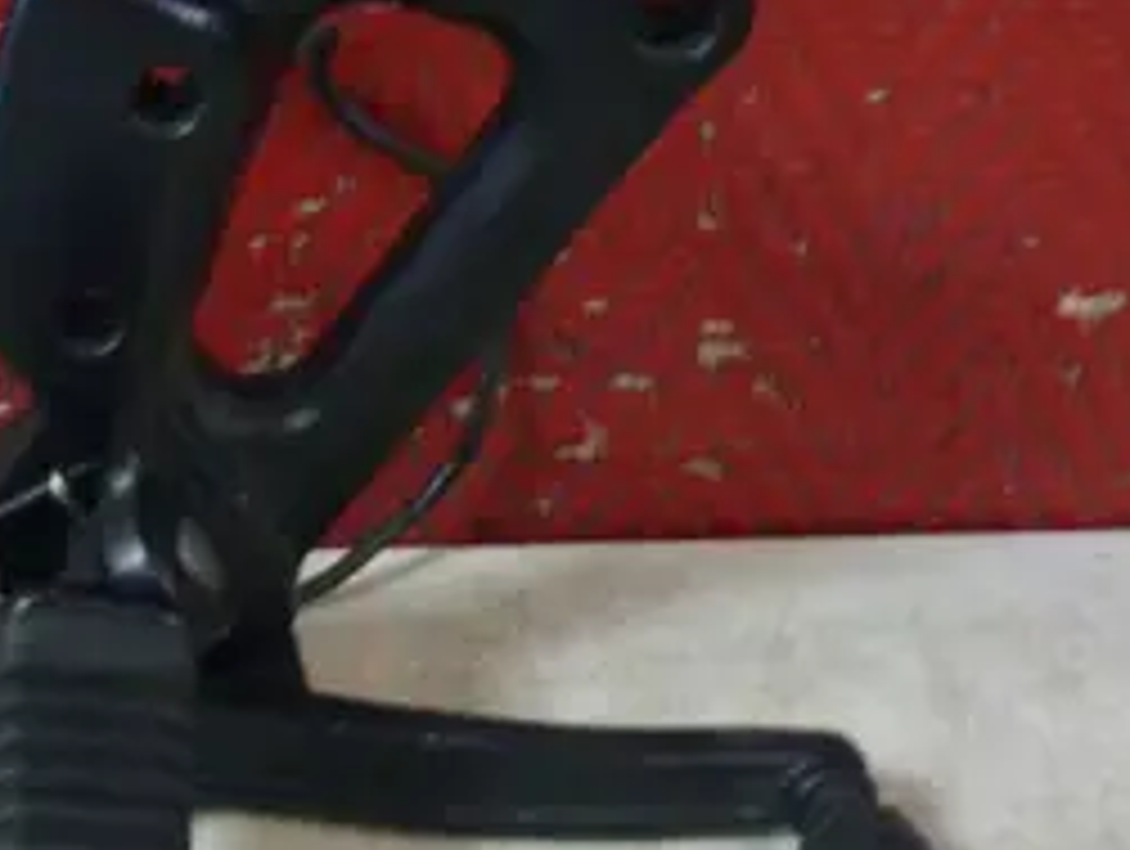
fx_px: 2060
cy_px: 517
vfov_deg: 23.3
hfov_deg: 30.4
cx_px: 338
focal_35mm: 63
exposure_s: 1/8
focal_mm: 5.5
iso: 400
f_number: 2.8
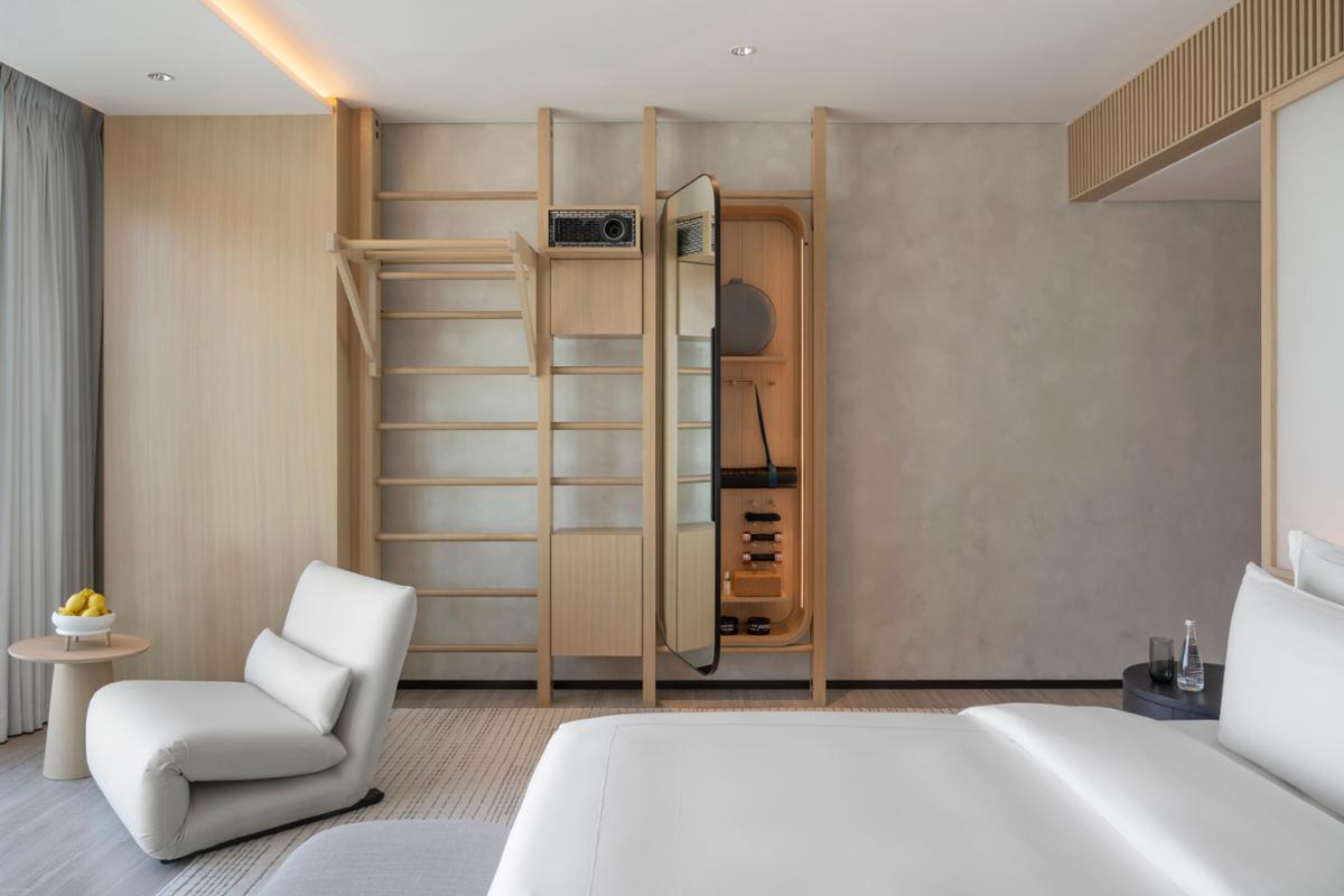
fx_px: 896
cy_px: 448
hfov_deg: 73.7
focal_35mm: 24
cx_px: 672
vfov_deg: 53.1
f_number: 7.1
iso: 100
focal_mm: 24
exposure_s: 1/2.5
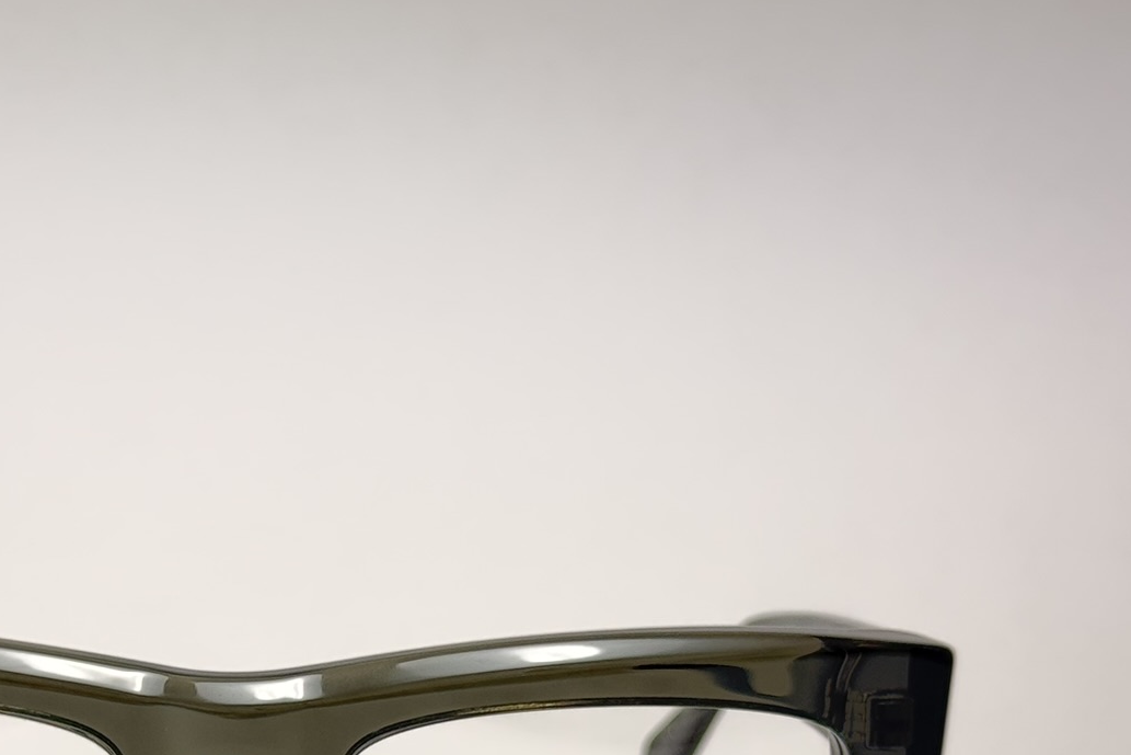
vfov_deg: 13.6
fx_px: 3110
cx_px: 267
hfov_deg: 20.4
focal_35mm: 99
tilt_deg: -8.8
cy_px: 801
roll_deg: -0.7
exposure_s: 1/100
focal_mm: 6.76
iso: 64
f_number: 1.78
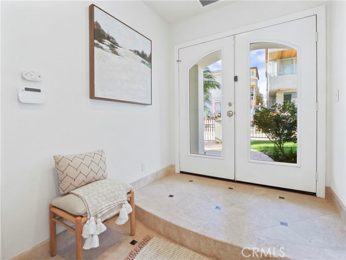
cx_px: 173
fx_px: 160
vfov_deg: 78.1
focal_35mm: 16
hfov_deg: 94.5
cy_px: 130
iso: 1250
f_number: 9
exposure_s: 1/30
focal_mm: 8
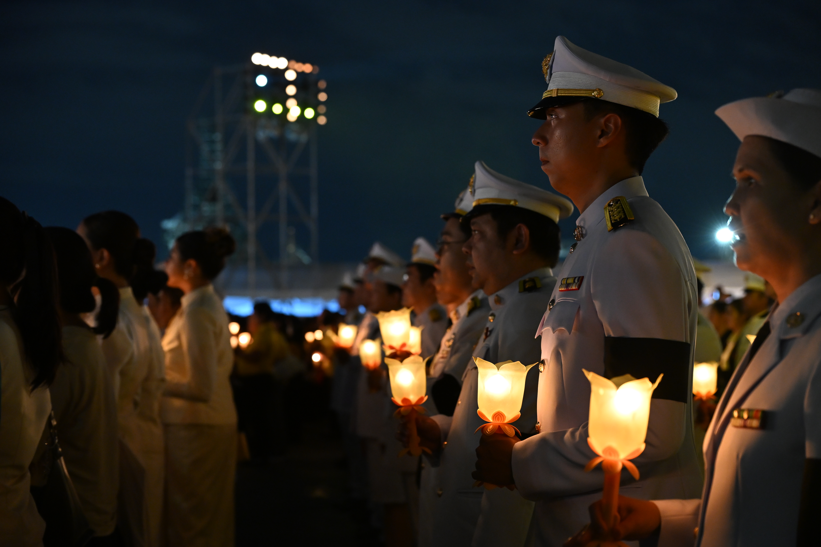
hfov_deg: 30.5
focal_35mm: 66
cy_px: 274
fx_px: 1505
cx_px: 410
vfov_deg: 20.6
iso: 3200
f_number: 4
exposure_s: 1/30
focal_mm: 66
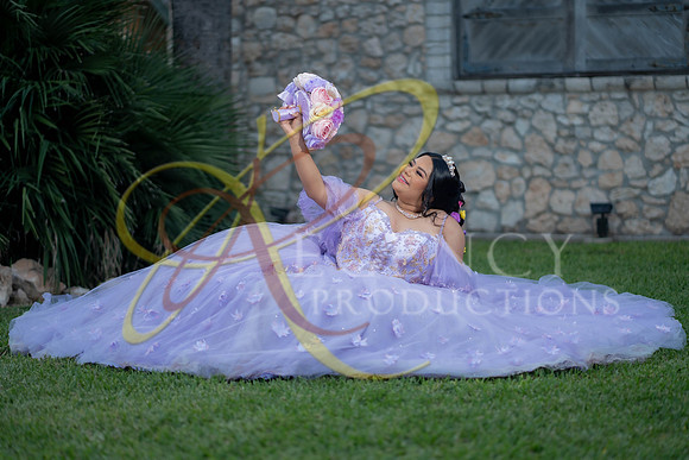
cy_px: 230
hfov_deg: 23.9
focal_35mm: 85
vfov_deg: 16.1
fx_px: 1627
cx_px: 344
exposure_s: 1/2000
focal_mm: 85
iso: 125
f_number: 1.8
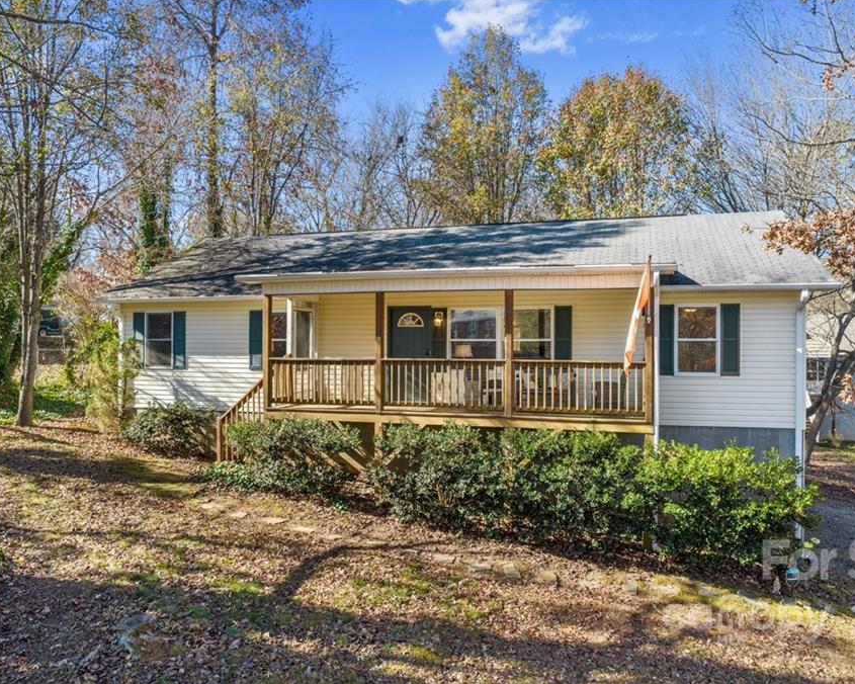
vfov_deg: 56.8
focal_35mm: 25
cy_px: 341
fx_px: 633
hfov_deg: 68.1
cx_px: 447
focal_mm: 8.38
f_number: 2.8
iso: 110
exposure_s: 1/500
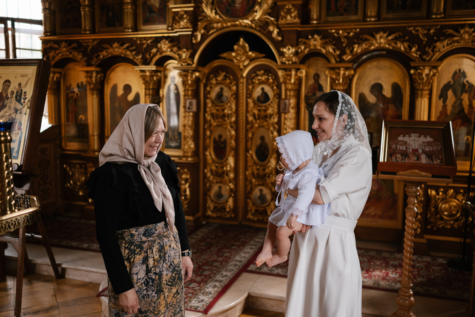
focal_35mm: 35
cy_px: 158
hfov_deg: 54.4
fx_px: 462
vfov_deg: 37.9
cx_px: 238
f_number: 1.8
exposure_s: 1/250
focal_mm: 35
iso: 320
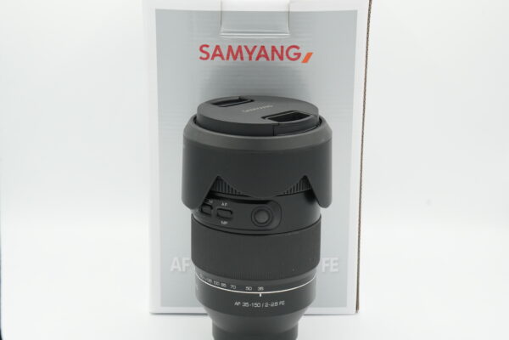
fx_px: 1145
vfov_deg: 16.9
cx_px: 254
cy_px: 170
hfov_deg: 25.1
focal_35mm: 81
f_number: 11
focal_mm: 54
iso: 1250
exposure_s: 1/250
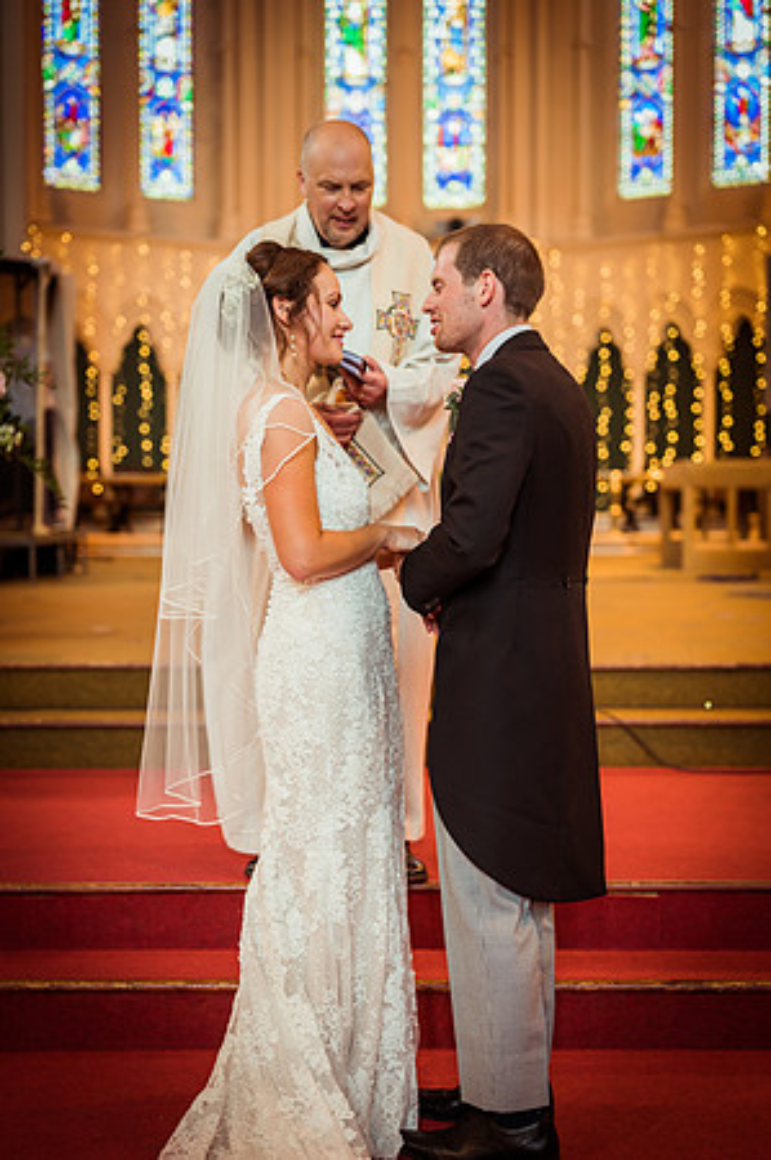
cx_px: 386
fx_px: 1610
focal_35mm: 50
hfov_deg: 26.9
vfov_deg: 39.6
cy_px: 580
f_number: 2.2
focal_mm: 50
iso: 560
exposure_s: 1/160
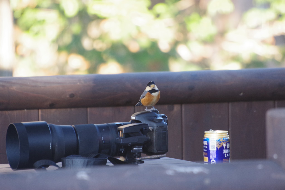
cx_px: 142
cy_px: 95
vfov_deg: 3.1
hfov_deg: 4.6
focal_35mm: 450
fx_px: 3562
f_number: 5.6
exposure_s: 1/60
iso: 800
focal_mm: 300
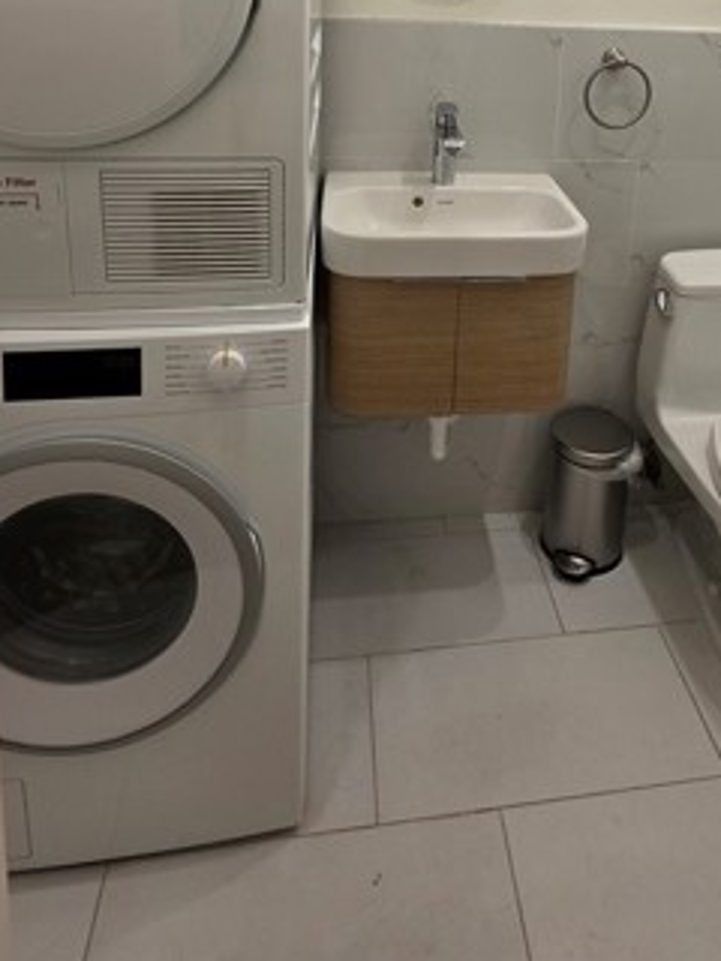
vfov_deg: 58.1
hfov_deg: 52.5
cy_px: 105
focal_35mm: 26
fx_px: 722
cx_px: 454
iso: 64
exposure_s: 1/120
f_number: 1.9
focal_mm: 2.2
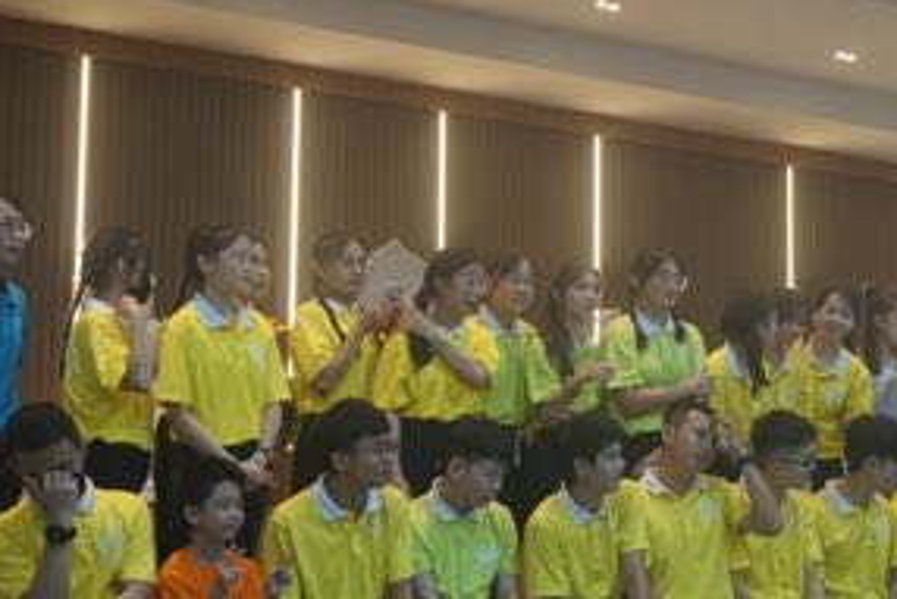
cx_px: 649
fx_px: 1566
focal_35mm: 63
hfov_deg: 31.5
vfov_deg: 21.6
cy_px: 348
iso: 1250
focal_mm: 25
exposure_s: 1/160
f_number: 4.5
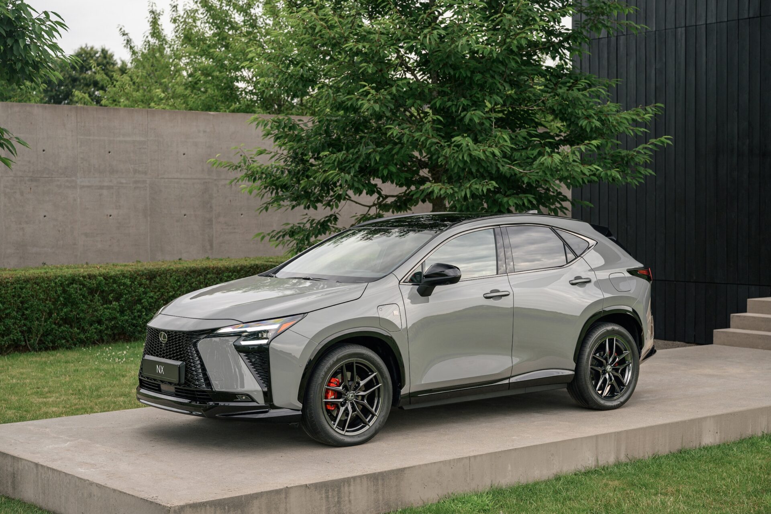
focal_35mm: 60
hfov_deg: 33.4
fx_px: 1285
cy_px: 257
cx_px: 386
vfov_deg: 22.6
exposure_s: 1/160
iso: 200
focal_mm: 60
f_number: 4
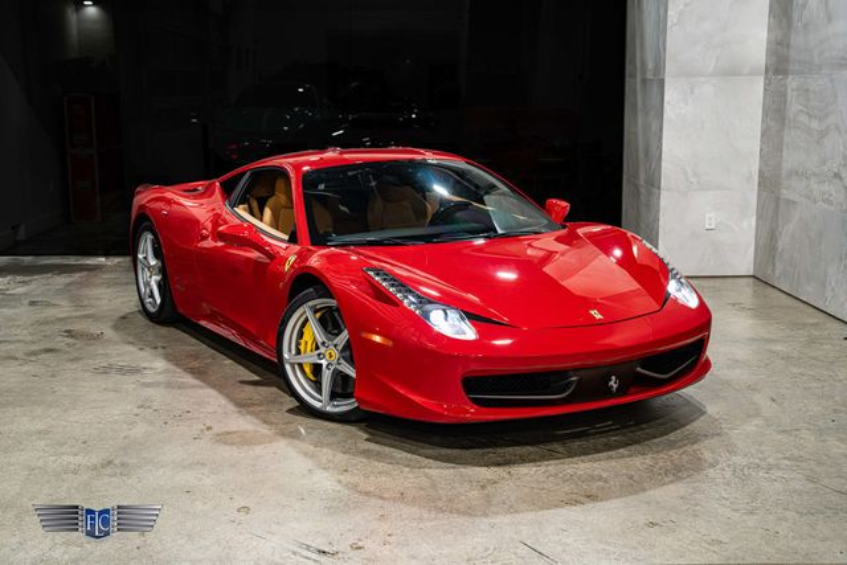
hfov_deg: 41.1
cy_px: 277
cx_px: 424
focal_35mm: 48
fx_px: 1128
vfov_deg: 28.1
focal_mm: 47
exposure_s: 1/80
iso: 1600
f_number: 4
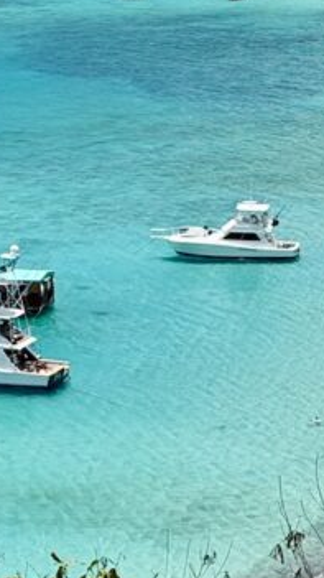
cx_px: -133
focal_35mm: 161
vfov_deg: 13.3
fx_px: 2463
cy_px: 128
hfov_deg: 7.4
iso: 64
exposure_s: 1/7143
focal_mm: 6.76
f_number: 1.78
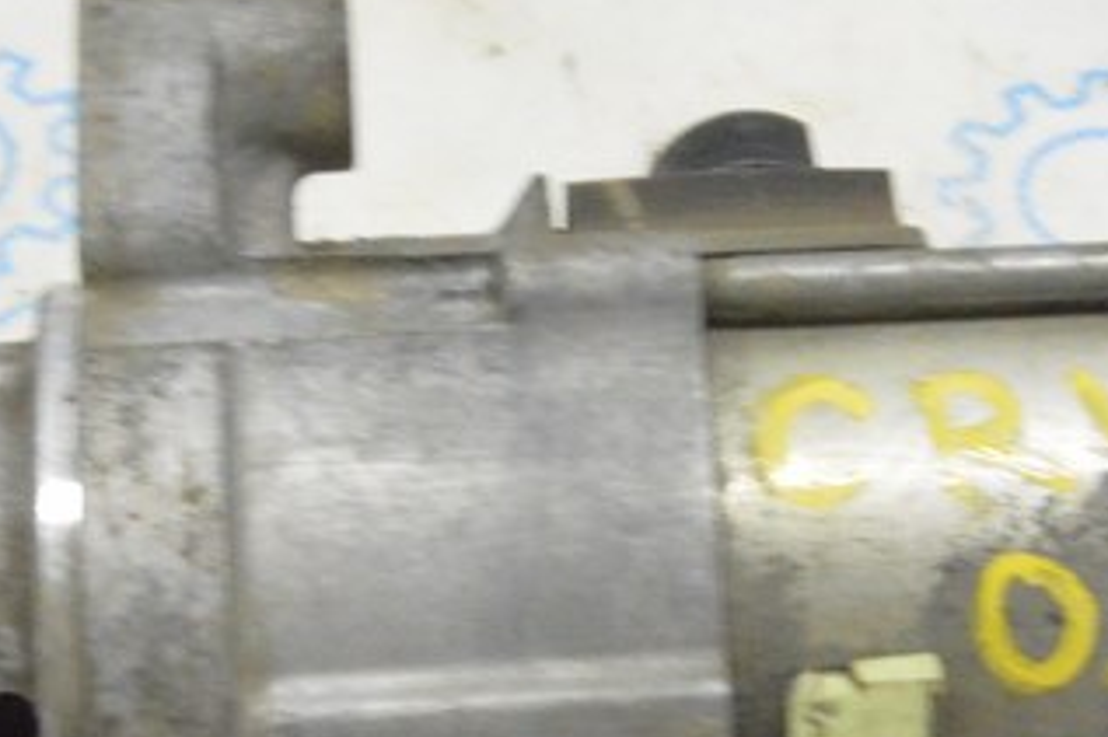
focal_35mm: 155
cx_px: 685
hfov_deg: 13.2
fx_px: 4768
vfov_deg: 8.8
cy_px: 417
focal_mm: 32
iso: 6400
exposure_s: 1/15
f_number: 20
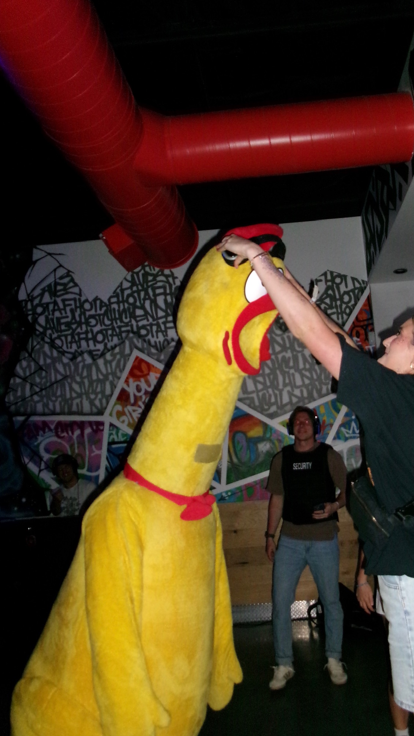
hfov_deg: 37.5
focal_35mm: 31
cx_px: 269
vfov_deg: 62.6
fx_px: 605
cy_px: 367
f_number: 3.9
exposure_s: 1/50
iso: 700
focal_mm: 5.1
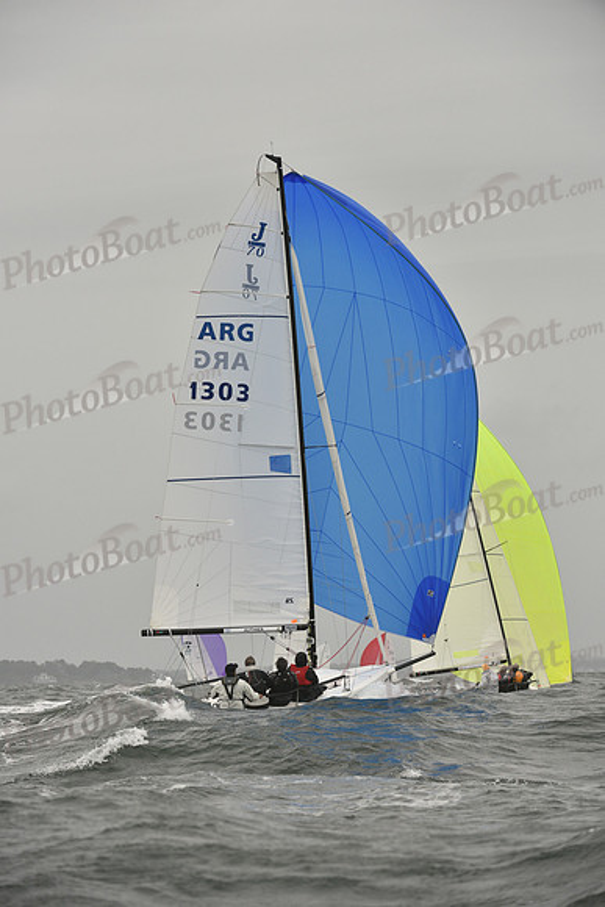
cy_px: 454
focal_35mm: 200
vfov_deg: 10.3
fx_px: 5038
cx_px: 302
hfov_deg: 6.9
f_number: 7.1
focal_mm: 200
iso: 400
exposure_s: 1/1250
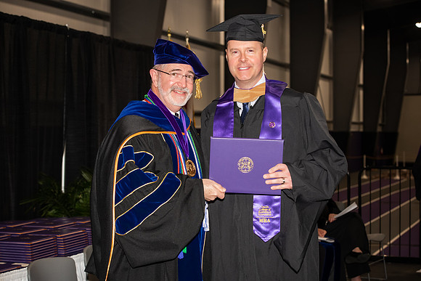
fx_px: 819
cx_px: 210
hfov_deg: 28.8
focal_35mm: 70
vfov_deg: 19.5
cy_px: 140
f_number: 5.6
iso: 1000
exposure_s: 1/200
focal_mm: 70
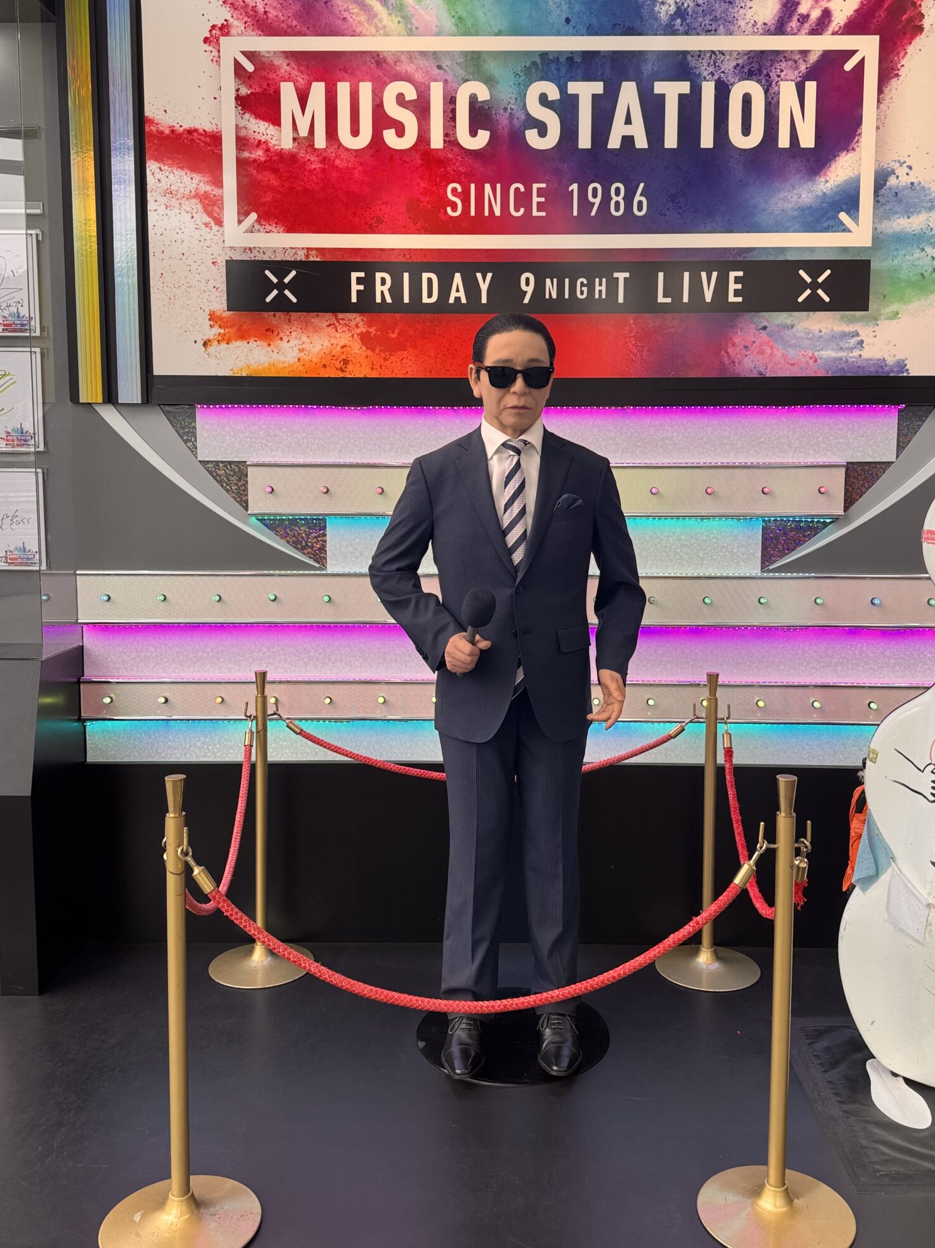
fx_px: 1117
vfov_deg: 58.3
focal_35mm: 31
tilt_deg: -5.9
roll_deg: +0.6
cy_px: 583
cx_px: 500
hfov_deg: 45.4
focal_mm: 6.76
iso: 64
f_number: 1.78
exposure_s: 1/223
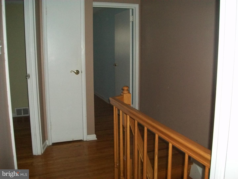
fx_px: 234
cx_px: 119
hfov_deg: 54.0
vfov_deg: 41.8
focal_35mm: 34
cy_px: 90
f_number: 2.8
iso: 200
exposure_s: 1/125
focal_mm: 5.7
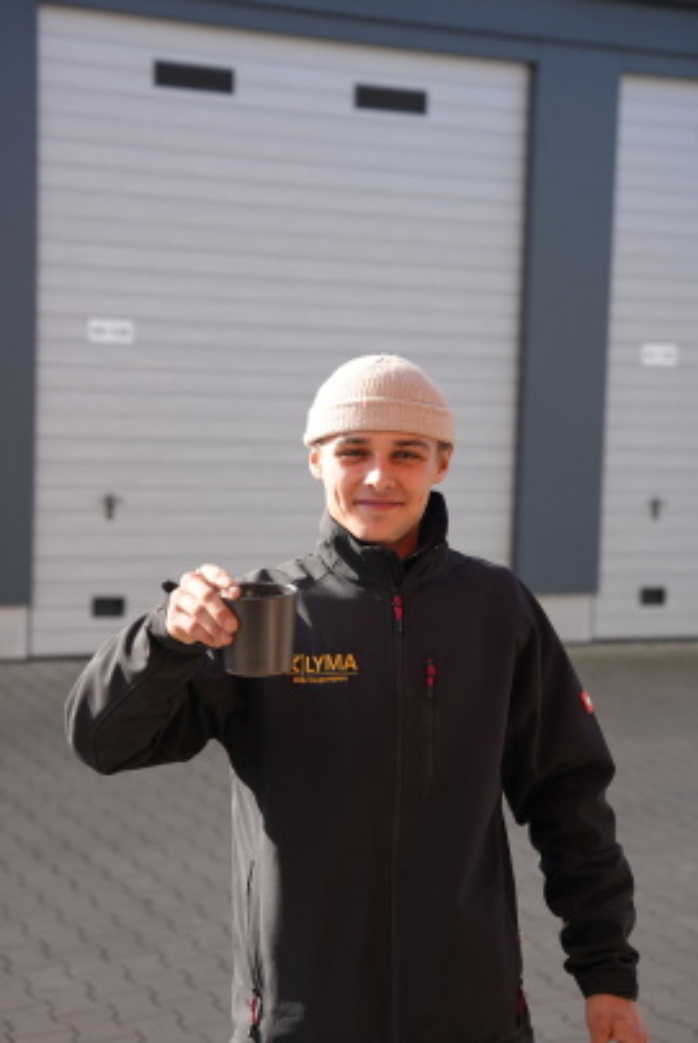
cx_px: 349
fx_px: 2030
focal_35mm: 70
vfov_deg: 28.8
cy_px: 522
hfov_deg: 19.5
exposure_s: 1/200
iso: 80
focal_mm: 70
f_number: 4
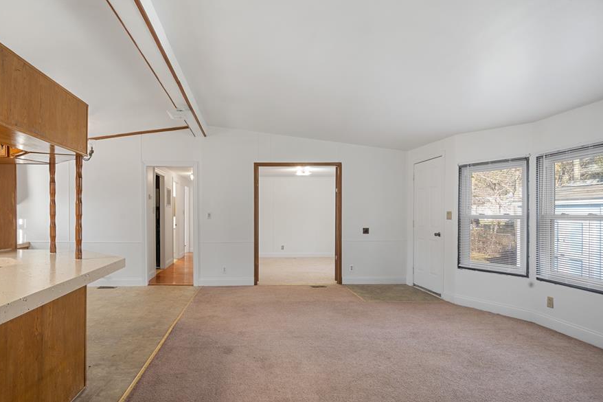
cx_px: 264
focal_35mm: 35
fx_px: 586
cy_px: 223
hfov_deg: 54.3
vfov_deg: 37.8
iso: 320
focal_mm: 30
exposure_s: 1/5
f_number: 9
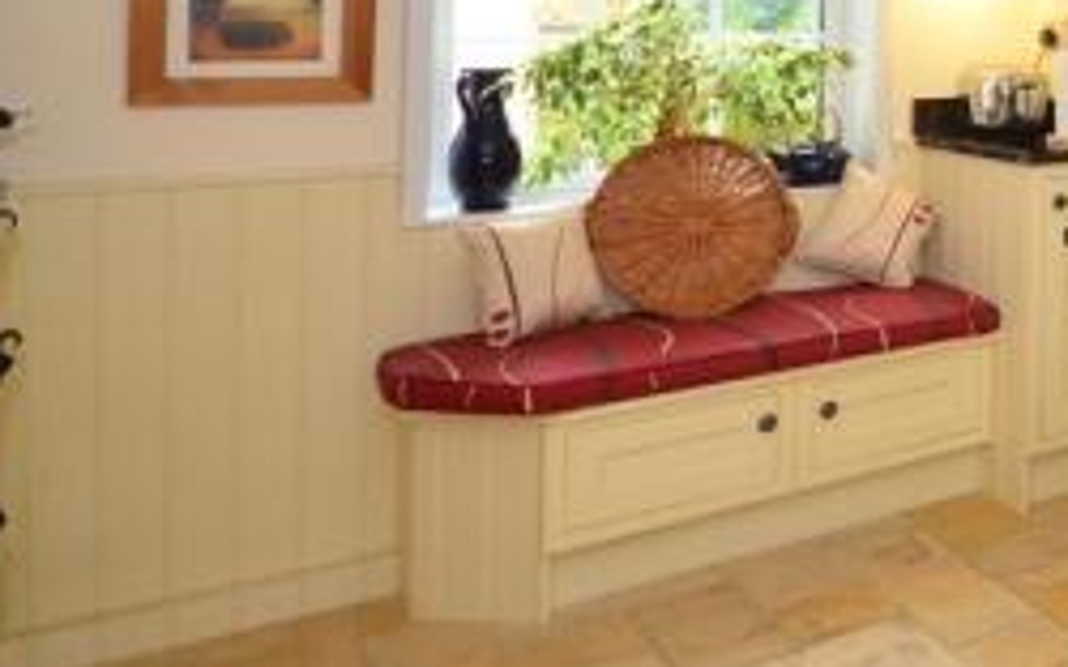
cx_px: 1358
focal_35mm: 40
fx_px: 1164
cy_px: -9
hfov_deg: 35.4
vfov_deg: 29.7
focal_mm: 10
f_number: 5
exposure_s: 1/13
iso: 200
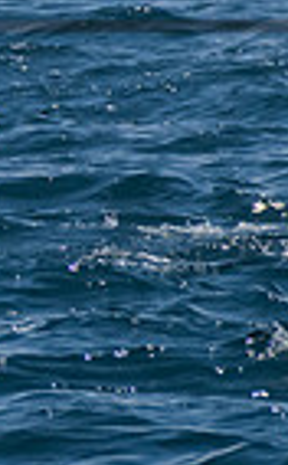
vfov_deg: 1.1
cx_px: -537
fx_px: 23729
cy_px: 102
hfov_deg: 0.7
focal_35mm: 1878
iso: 640
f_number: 14
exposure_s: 1/1600
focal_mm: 300
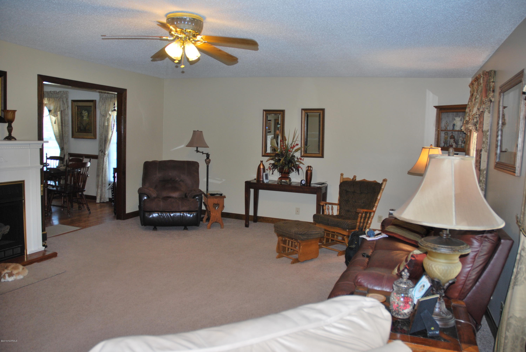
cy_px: 176
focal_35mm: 27
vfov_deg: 48.0
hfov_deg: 67.3
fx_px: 395
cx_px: 263
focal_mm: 18
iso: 200
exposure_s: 1/60
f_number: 3.5
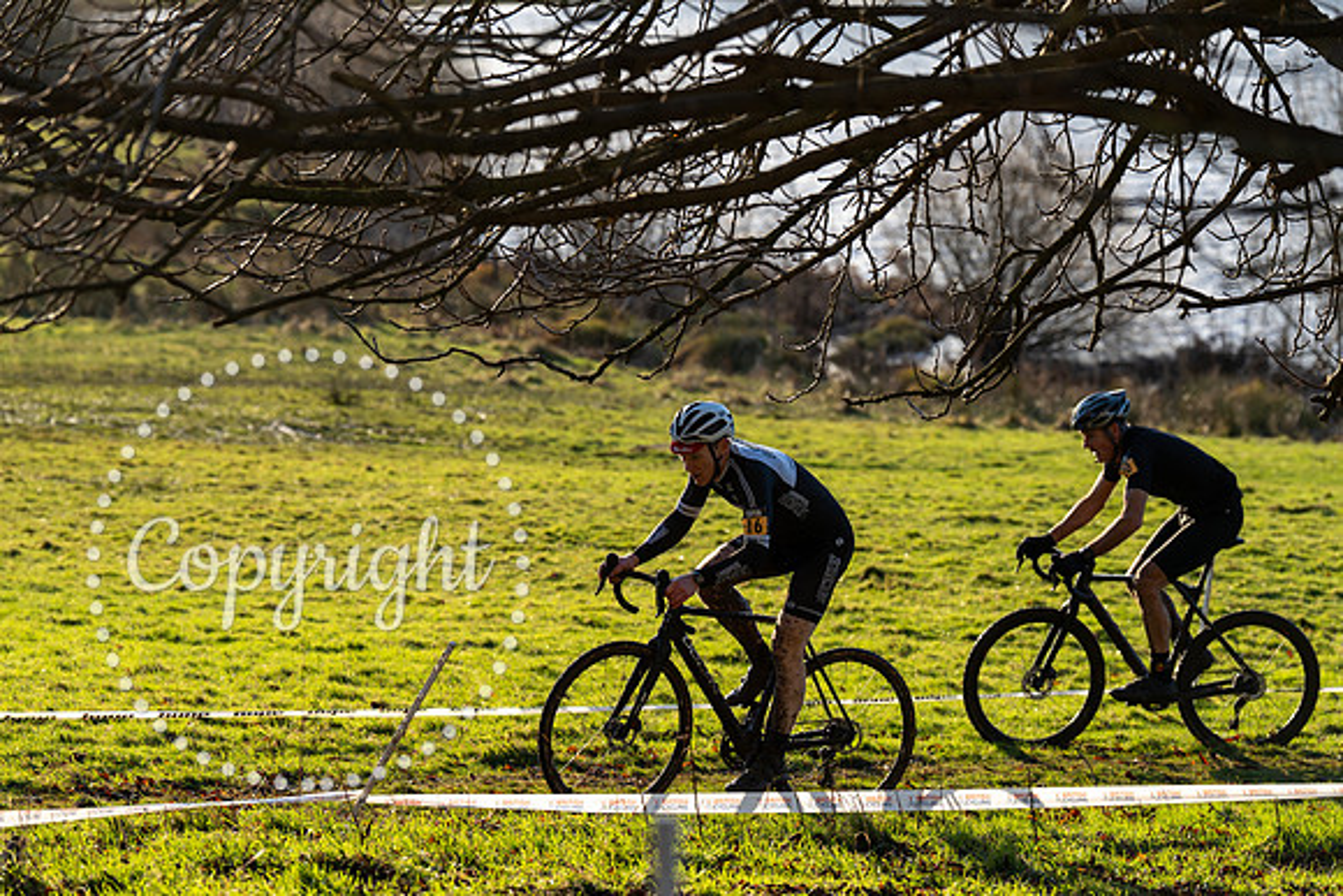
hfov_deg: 17.1
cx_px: 672
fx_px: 4478
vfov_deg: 11.4
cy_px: 448
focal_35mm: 120
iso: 250
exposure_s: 1/1000
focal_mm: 120
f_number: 3.5
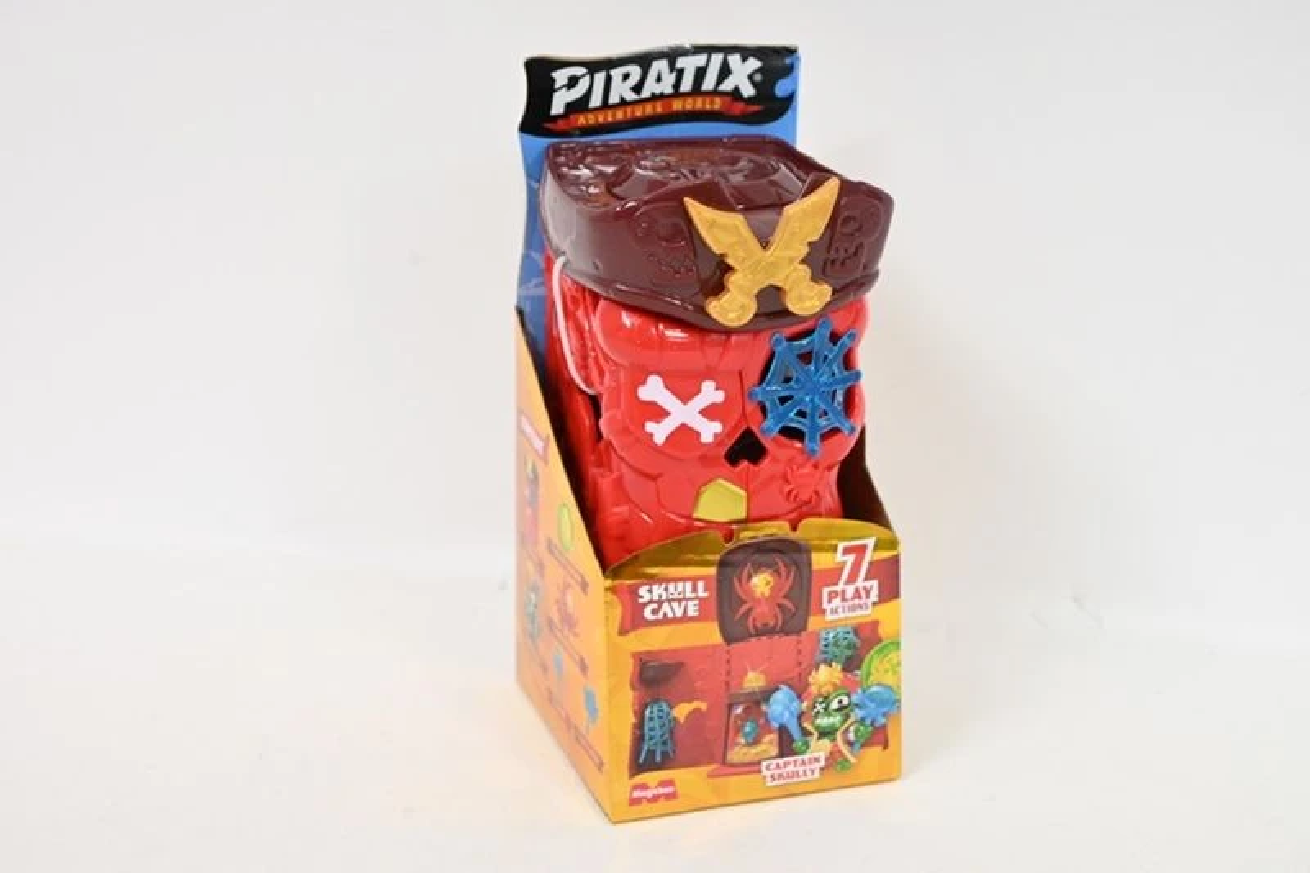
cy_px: 436
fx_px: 2019
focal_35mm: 56
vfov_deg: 24.4
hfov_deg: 35.9
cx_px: 655
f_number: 5.3
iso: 560
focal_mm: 37
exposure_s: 1/125
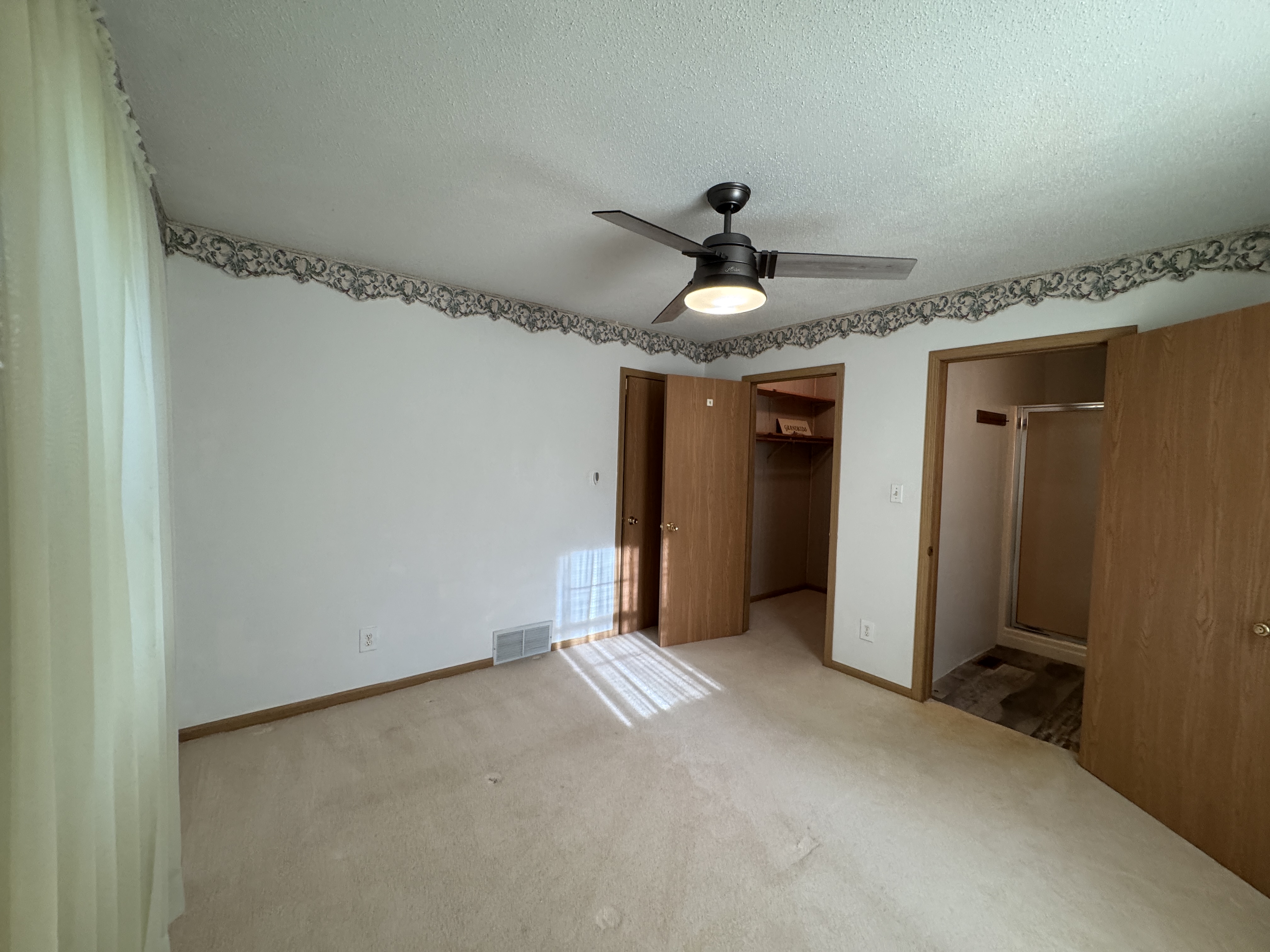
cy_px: 476
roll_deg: -2.2
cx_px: 635
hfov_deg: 102.1
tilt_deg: -2.8
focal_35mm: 14
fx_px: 514
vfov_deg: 85.7
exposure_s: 1/120
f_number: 2.2
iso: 250
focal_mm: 2.22
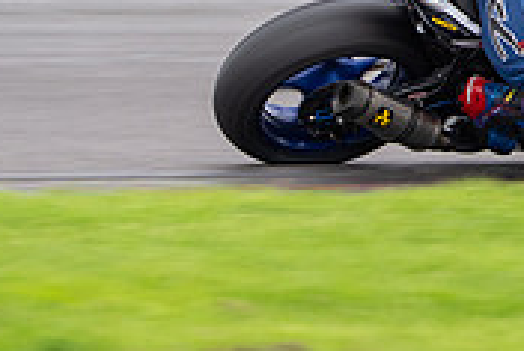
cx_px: 635
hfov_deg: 1.6
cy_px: -77
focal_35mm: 1325
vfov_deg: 1.0
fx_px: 19318
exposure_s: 1/320
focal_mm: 400
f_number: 5
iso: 320
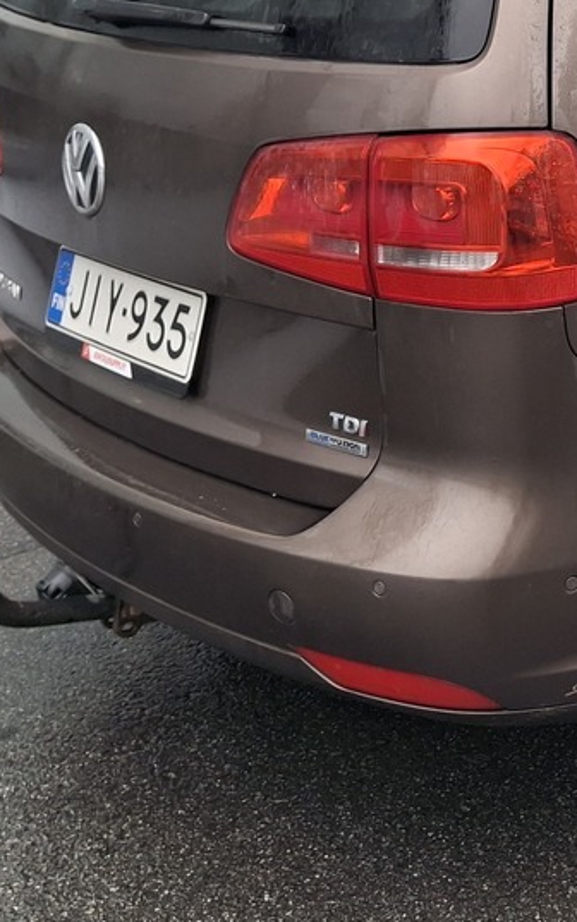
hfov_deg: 16.7
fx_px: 1785
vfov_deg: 28.2
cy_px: 151
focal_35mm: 71
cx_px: 872
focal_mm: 4.69
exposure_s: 1/120
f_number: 1.8
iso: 25
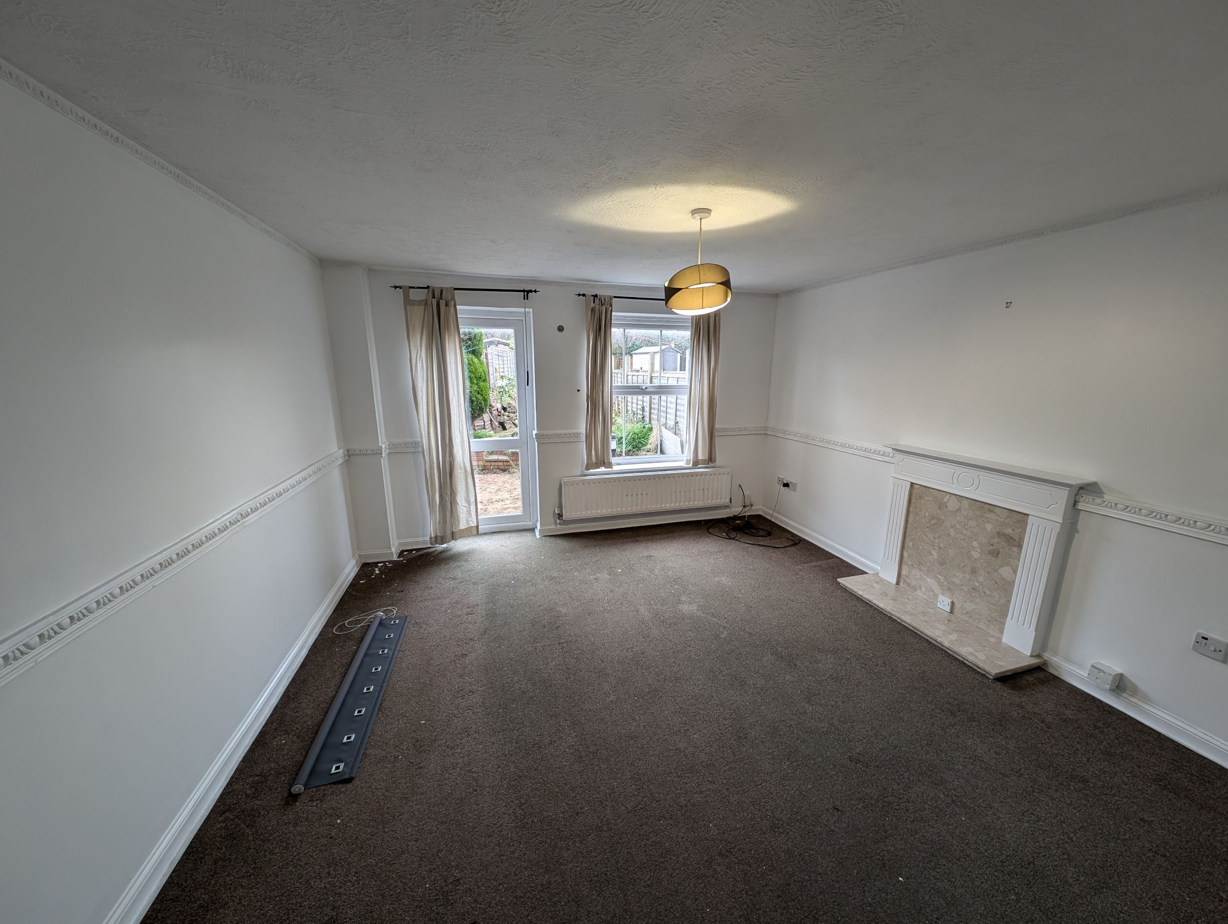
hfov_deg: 110.5
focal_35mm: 12
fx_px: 426
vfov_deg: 94.6
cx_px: 614
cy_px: 462
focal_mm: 2.23
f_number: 1.95
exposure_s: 1/25
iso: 40
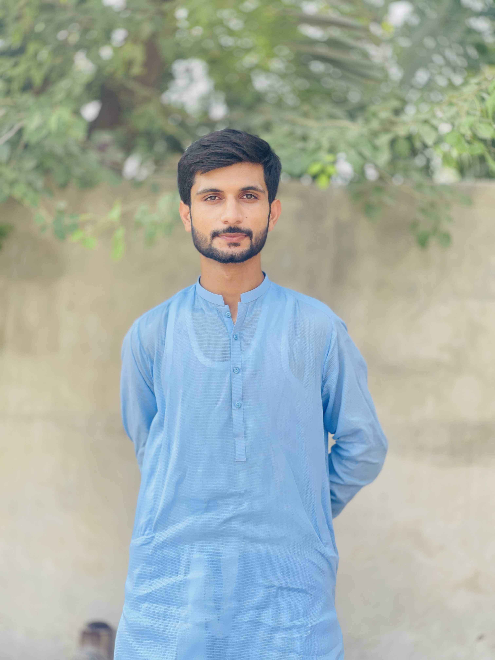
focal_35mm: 64
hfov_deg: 22.9
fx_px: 1220
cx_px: 248
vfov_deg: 30.3
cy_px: 330
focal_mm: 7.5
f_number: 2.2
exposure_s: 1/355
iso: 32
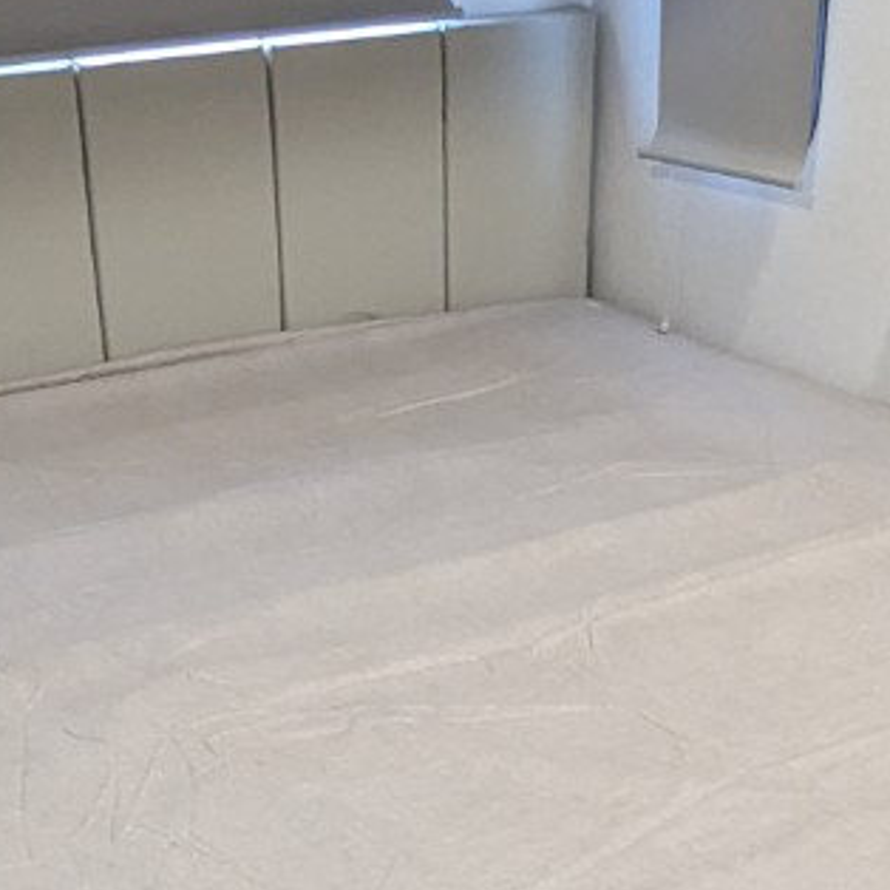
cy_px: 904
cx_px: 489
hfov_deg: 27.3
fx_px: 1833
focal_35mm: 63
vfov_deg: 25.8
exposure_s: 1/125
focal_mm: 2.35
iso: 964
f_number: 2.2
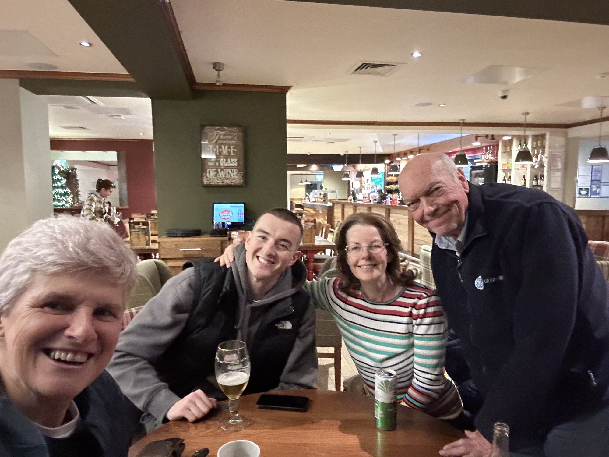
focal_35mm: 23
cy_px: 228
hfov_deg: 73.9
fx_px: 405
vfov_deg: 58.9
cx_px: 304
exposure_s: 1/17
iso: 800
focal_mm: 2.69
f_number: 1.9
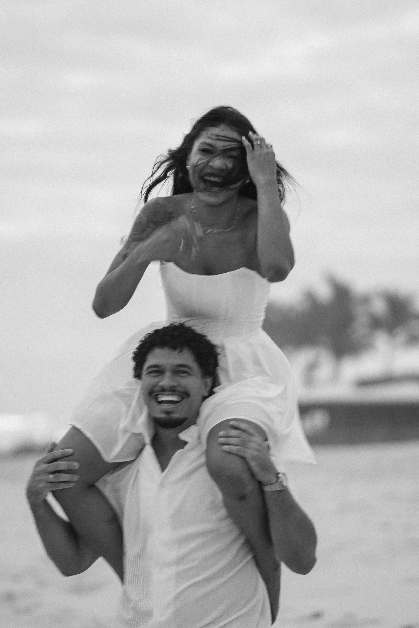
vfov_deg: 16.1
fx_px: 2226
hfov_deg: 10.8
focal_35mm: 128
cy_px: 314
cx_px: 210
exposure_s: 1/100
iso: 400
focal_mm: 85
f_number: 1.8
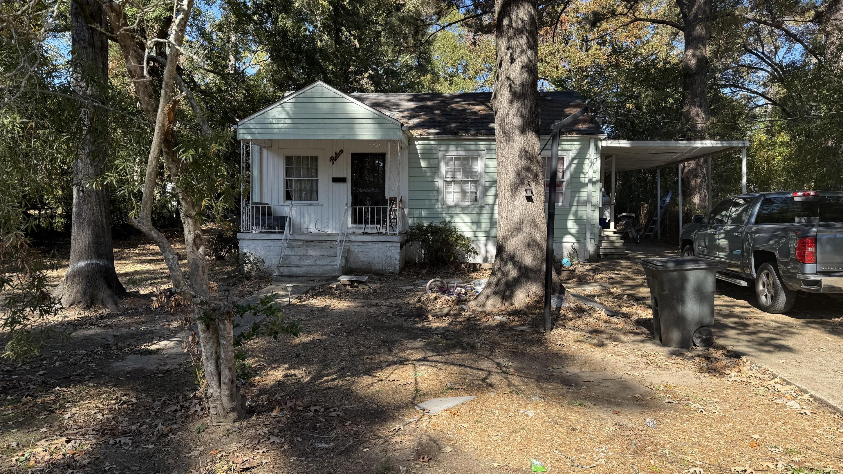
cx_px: 416
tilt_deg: -1.8
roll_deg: -1.2
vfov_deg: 42.9
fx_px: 604
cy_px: 247
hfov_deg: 69.9
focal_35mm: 27
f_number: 1.78
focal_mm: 6.76
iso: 80
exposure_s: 1/1230
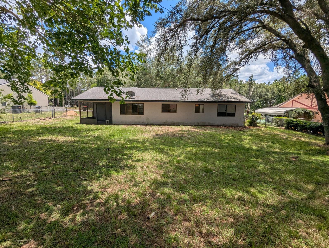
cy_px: 124
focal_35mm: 16
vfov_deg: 78.2
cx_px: 164
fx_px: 152
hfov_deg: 94.4
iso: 48
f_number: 2.2
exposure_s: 1/1686
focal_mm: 2.35
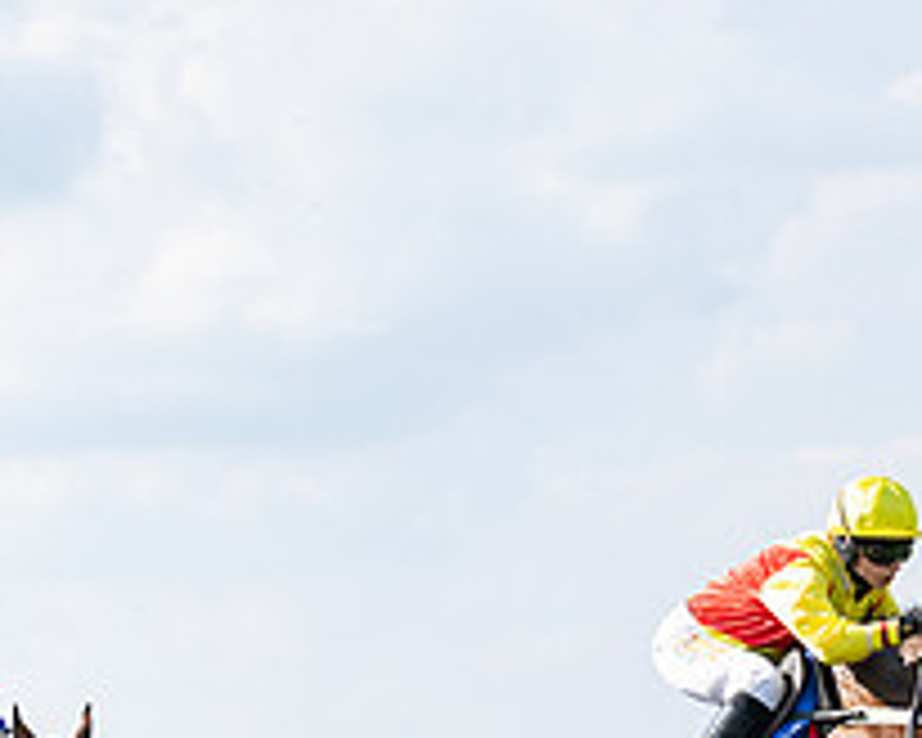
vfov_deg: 7.1
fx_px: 5921
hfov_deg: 8.9
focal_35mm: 217
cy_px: 891
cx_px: 168
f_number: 3.2
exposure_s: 1/4000
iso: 400
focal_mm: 70
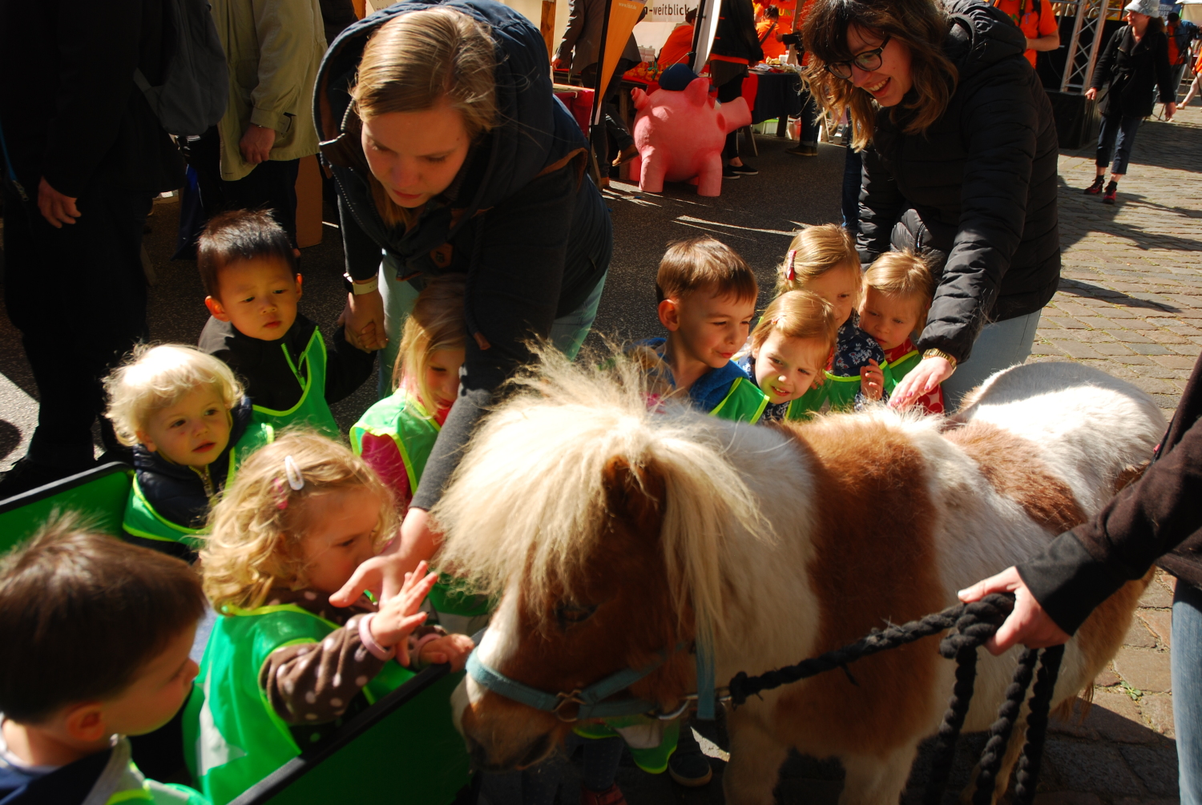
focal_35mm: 33
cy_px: 402
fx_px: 1103
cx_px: 601
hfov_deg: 57.2
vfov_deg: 40.1
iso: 100
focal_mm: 22
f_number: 6.3
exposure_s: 1/160
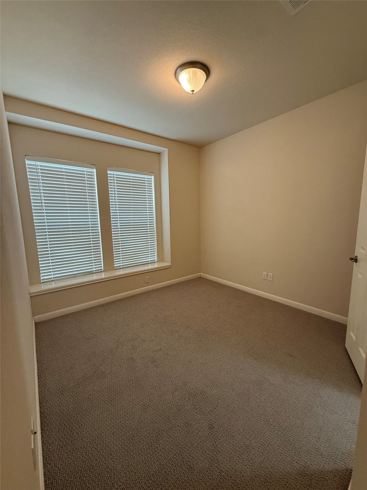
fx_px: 198
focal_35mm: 14
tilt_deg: -7.6
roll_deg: +1.2
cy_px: 245
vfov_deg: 102.1
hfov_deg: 85.7
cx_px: 184
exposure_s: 1/60
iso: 250
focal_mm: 2.22
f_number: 2.2
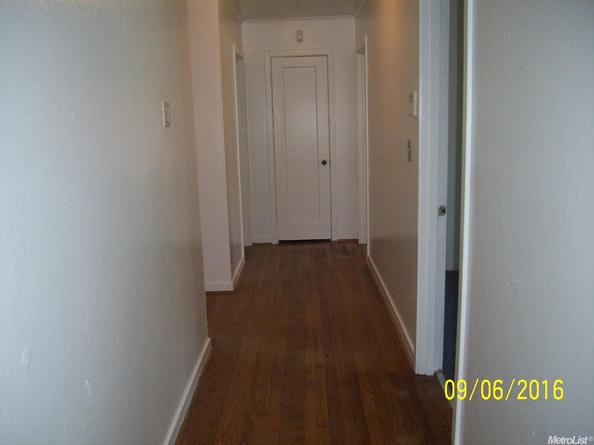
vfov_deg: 41.8
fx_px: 583
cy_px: 222
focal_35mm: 34
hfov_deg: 54.0
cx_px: 297
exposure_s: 1/40
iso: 160
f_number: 2.9
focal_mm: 5.7
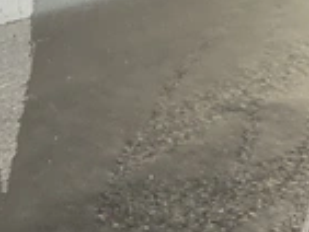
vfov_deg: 17.1
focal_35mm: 82
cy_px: -61
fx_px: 733
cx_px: -24
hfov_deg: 22.6
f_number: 1.8
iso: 16
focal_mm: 3
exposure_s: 1/122
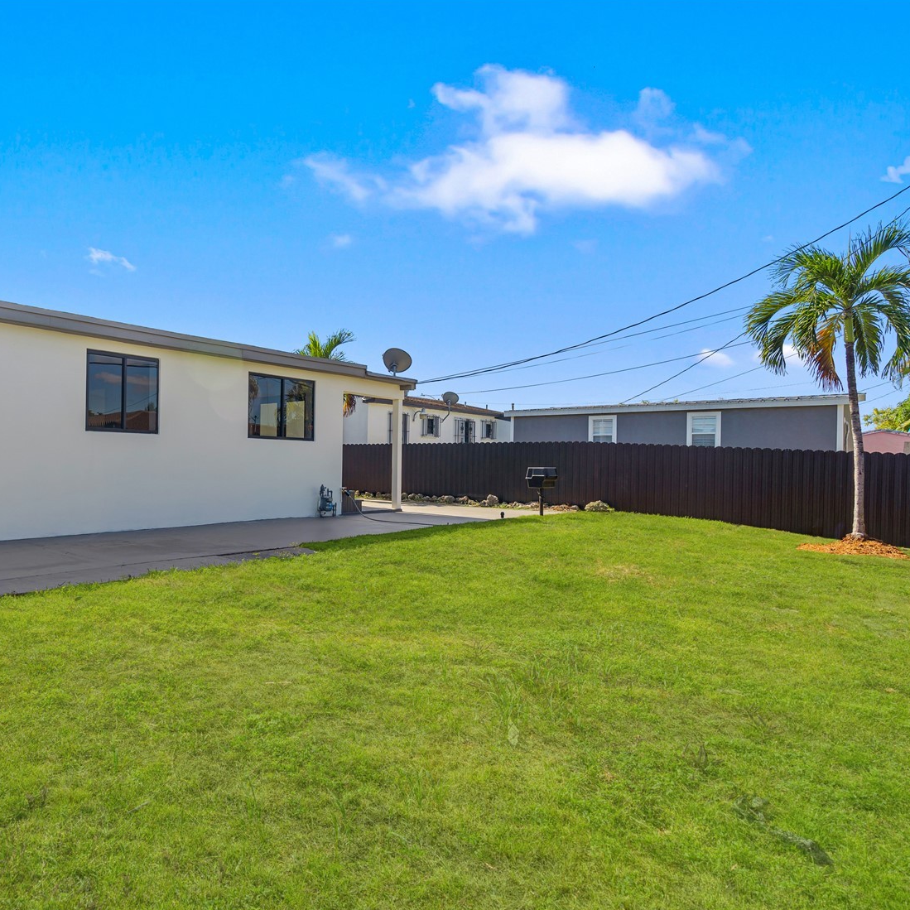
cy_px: 465
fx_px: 625
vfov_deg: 72.1
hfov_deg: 69.2
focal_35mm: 21
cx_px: 274
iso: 100
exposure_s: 1/500
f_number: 5
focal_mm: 16
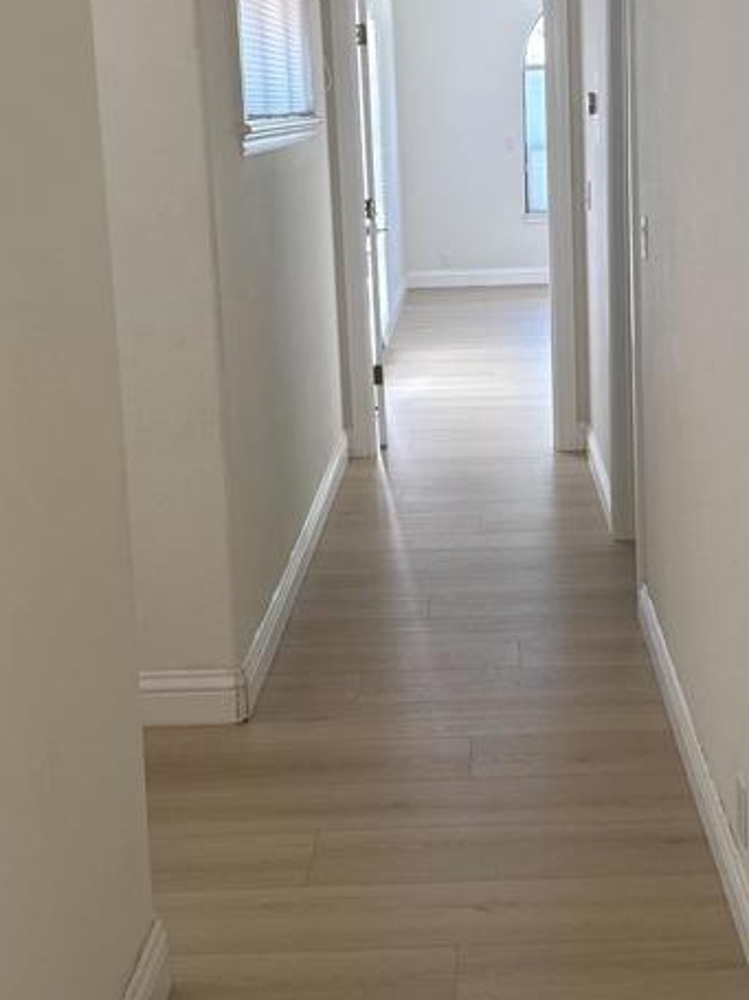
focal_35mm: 54
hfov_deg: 26.9
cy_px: 371
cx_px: 503
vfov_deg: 35.3
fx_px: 1559
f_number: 1.78
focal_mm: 6.76
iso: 200
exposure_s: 1/121
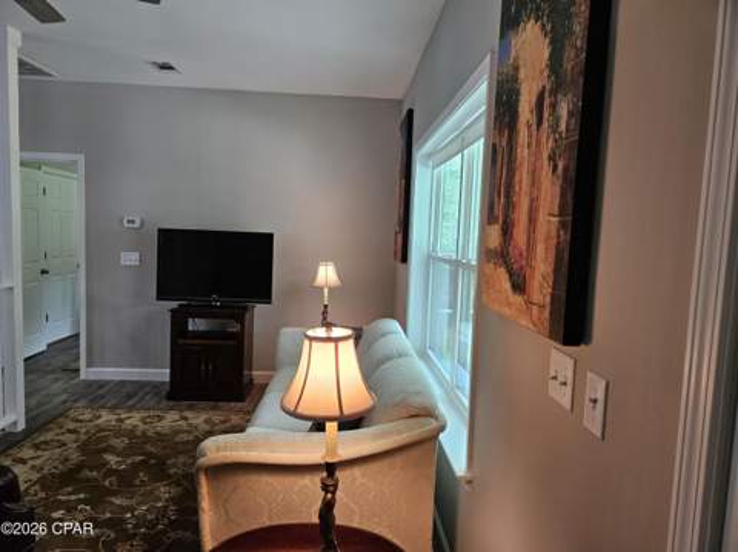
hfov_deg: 74.0
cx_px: 369
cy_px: 276
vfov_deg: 58.8
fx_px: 490
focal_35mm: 23
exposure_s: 1/120
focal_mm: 5.4
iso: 200
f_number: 1.8
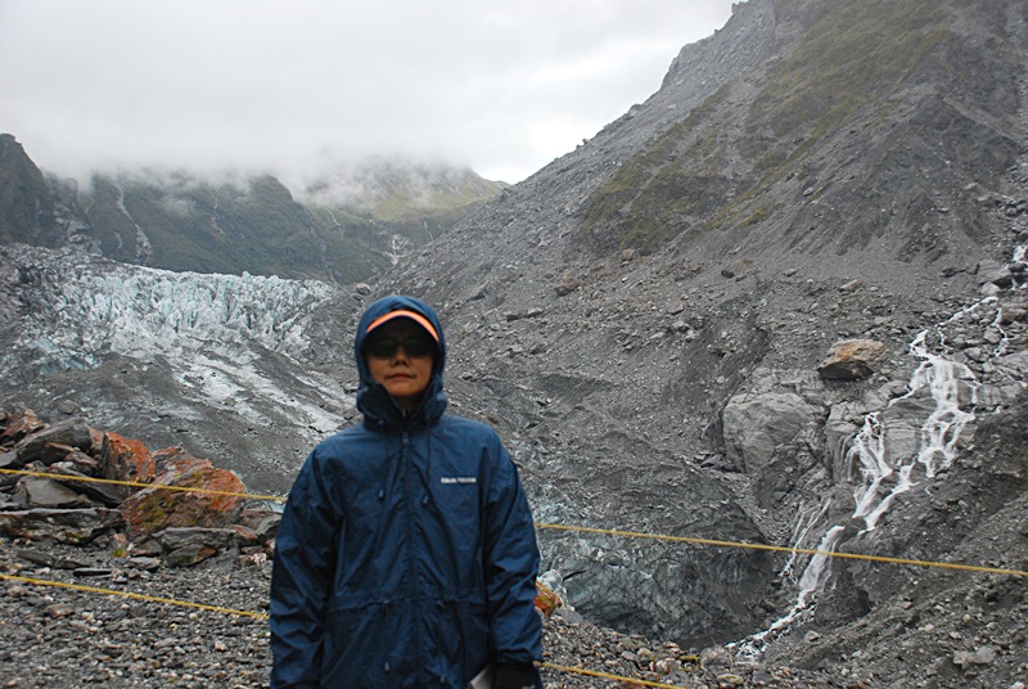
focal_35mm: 46
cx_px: 514
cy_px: 344
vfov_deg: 29.0
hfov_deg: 42.3
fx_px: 1330
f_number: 5.6
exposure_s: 1/1250
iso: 400
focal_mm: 31
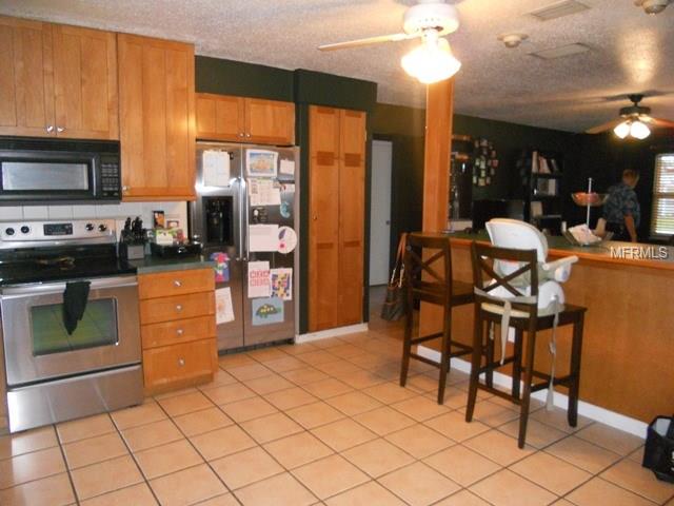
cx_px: 337
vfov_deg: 51.4
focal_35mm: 27
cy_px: 253
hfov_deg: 65.3
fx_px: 526
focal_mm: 4.9
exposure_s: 1/25
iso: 500
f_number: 3.2
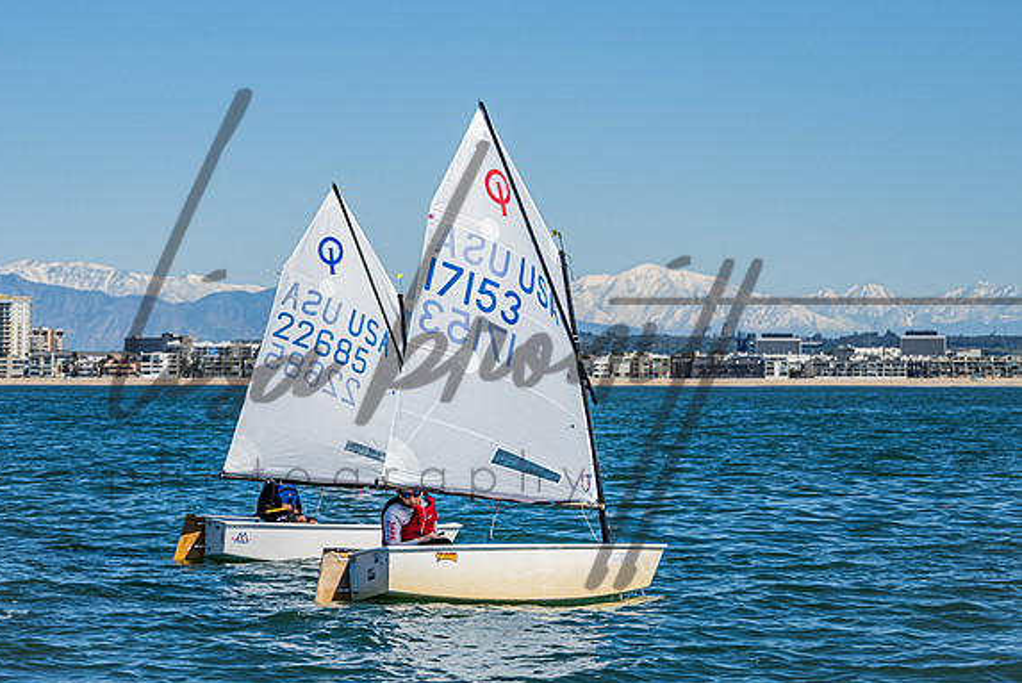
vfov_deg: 9.6
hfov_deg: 14.3
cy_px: 289
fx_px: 4063
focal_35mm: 143
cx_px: 421
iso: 320
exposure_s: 1/2500
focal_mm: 105
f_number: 6.3
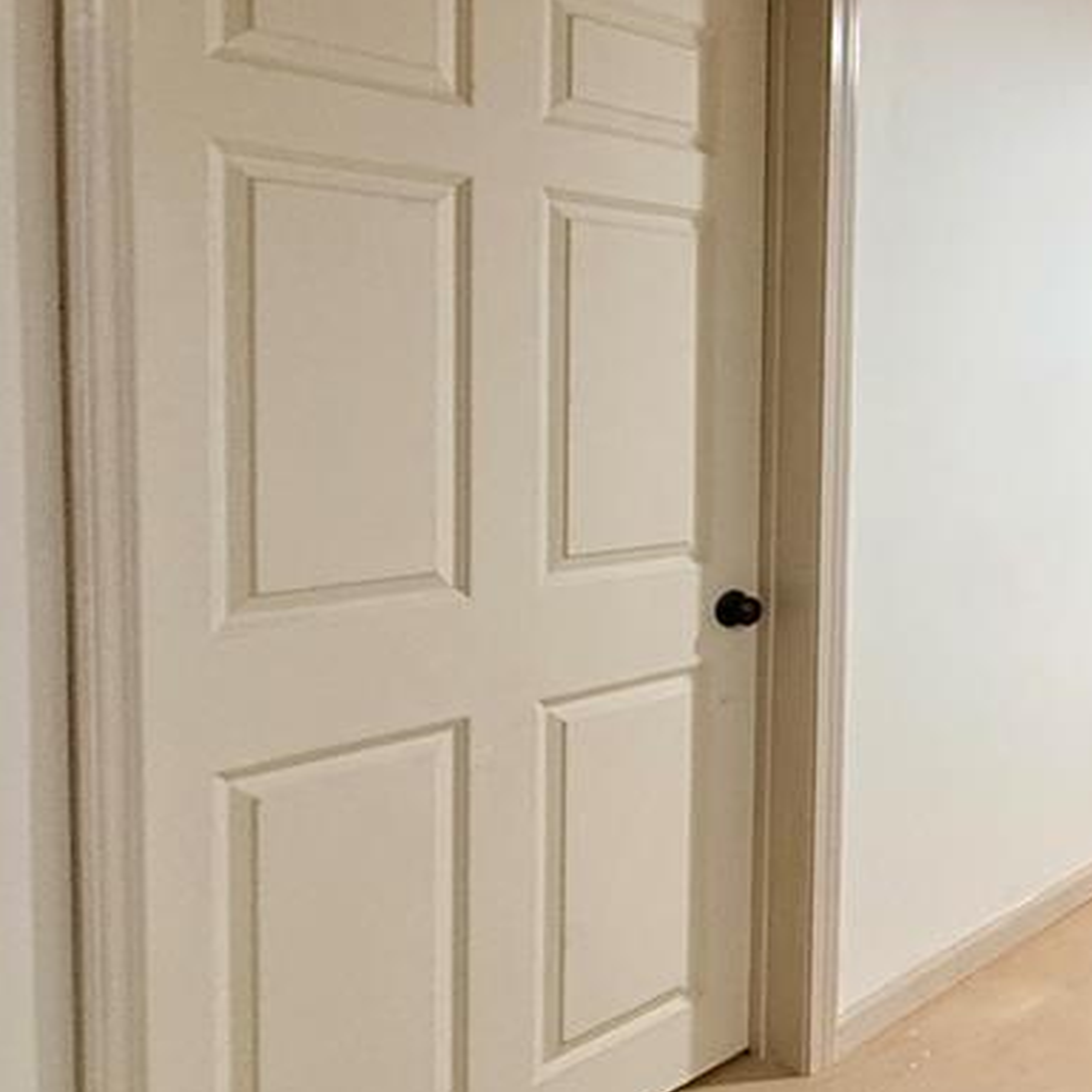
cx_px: 1226
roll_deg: -2.1
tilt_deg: -3.6
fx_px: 1178
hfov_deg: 39.7
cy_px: 427
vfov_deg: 49.4
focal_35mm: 33
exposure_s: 1/60
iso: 400
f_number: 2.2
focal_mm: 2.22
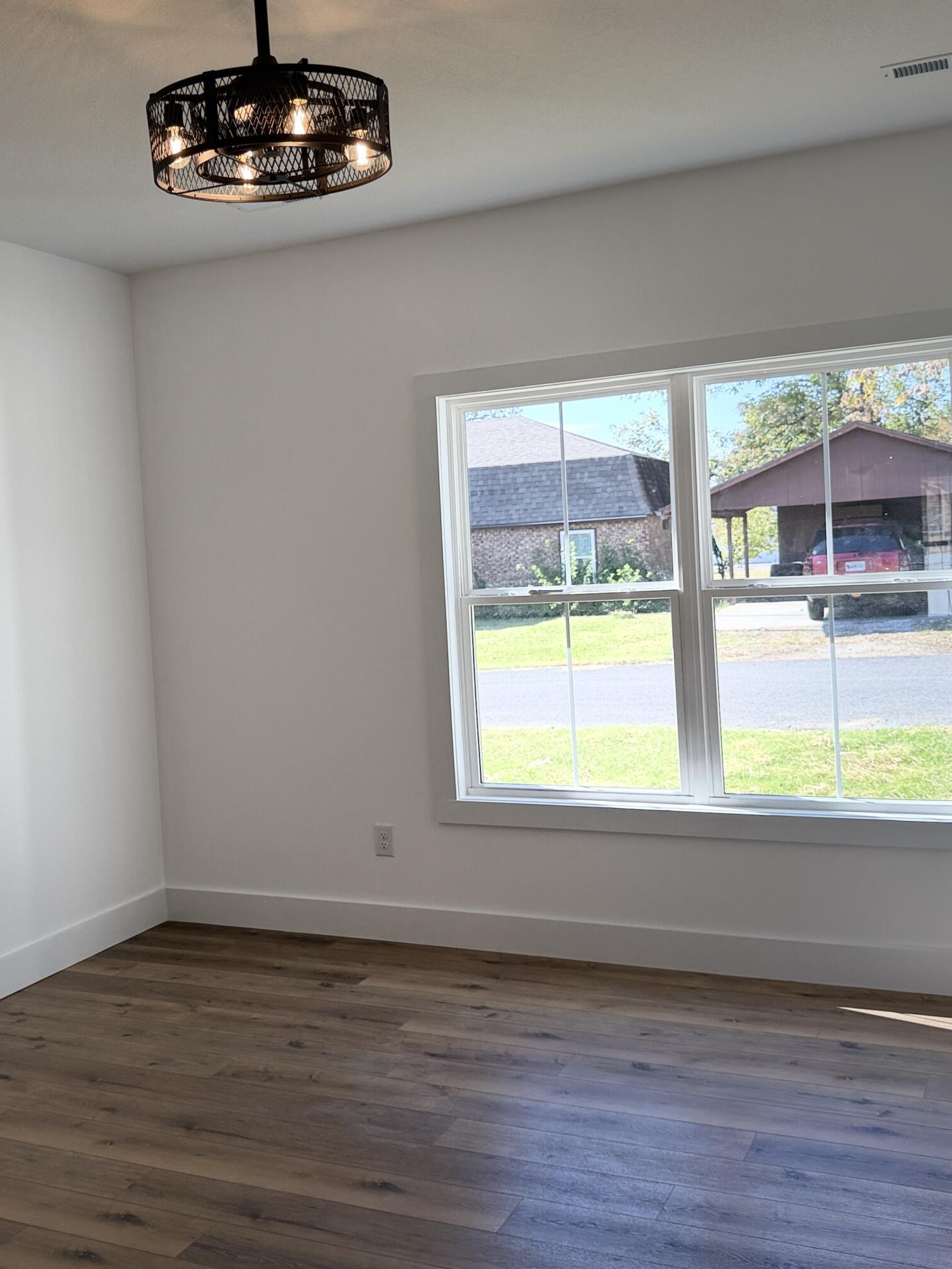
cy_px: 598
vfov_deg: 51.3
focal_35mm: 36
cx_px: 331
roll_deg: +3.4
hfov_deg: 39.3
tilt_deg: -1.9
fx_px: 1320
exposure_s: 1/765
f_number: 1.78
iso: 100
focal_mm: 6.76
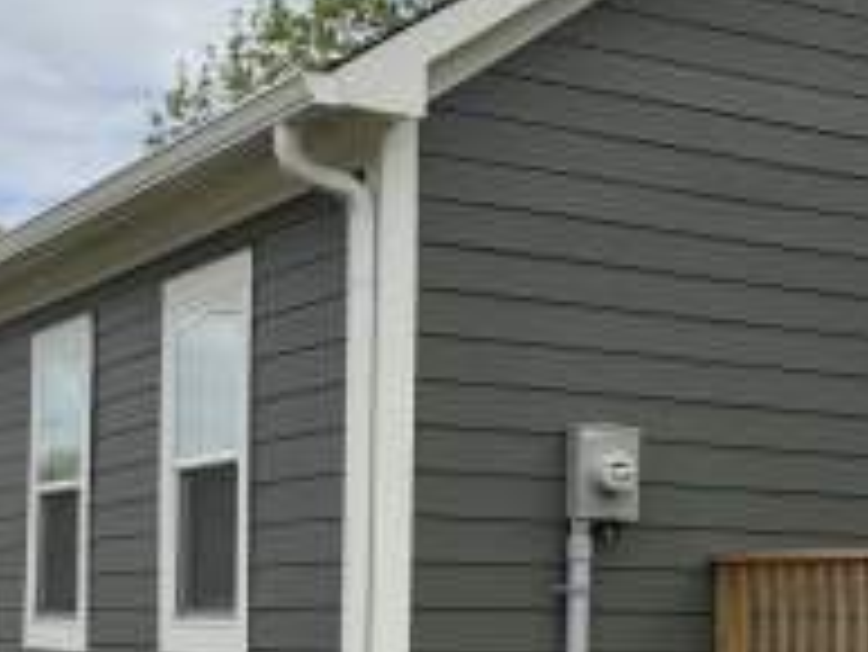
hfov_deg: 23.1
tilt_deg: +4.0
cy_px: 542
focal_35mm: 83
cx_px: 720
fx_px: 2083
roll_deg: +0.7
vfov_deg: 17.6
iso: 80
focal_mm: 6.76
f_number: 1.78
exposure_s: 1/6173
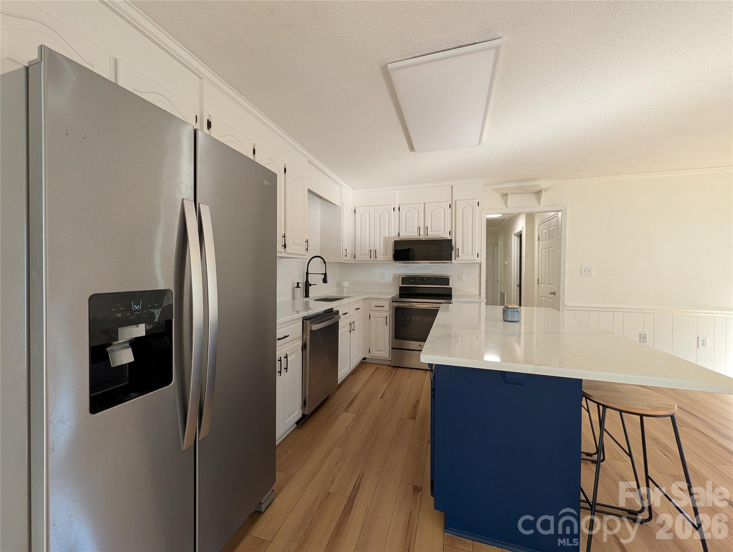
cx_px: 366
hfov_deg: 110.5
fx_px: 254
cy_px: 276
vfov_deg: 94.6
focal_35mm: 12
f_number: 1.7
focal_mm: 2.02
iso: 139
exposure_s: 1/54.8
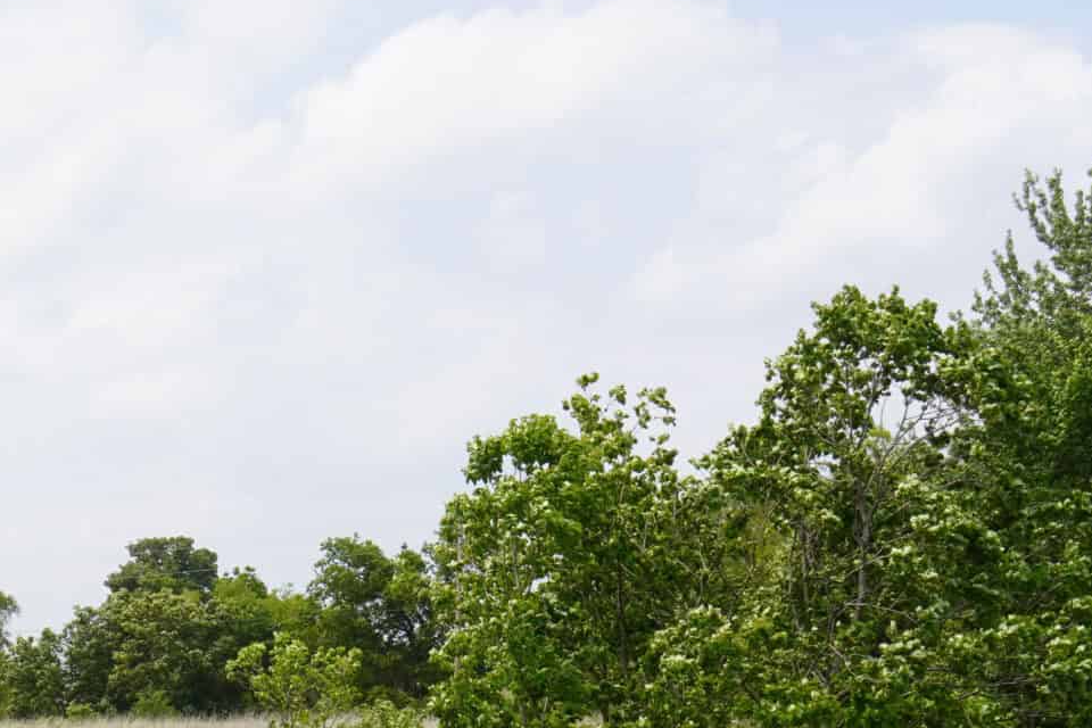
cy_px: 934
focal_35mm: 104
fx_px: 3154
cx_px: 35
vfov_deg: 12.8
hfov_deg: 19.2
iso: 100
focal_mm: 26
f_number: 9
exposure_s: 1/125
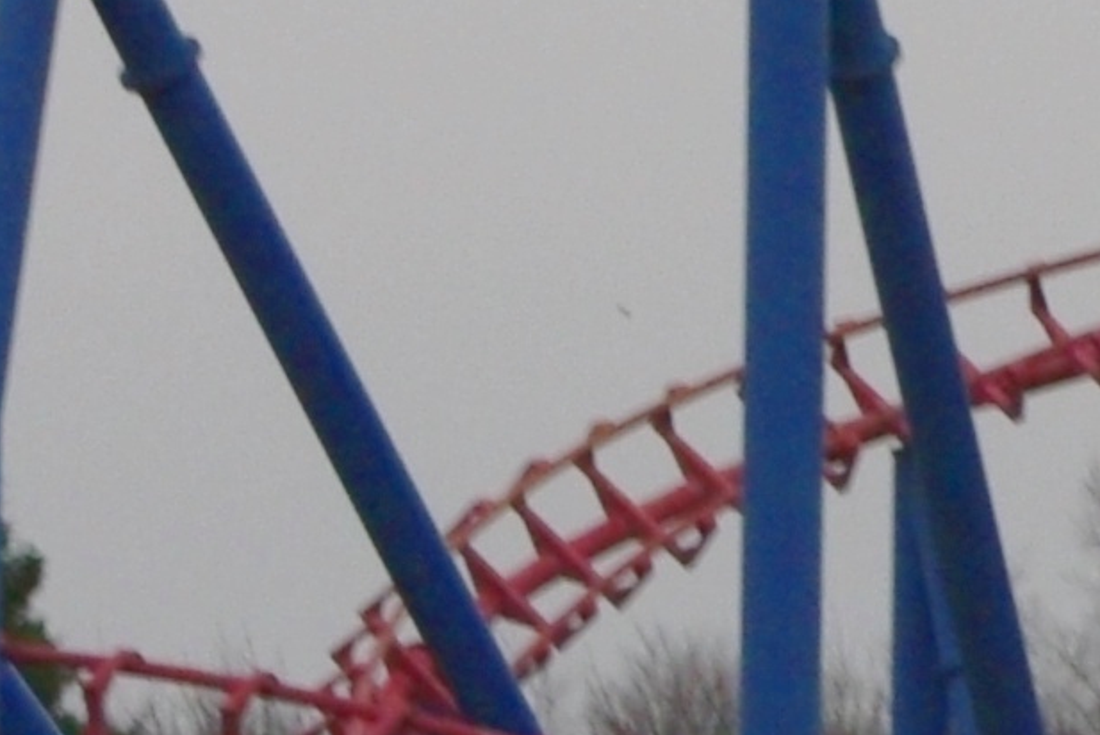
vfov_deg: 2.4
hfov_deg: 3.6
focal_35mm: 567
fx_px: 17332
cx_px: 2699
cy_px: 350
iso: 800
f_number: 13
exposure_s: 1/45
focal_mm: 50
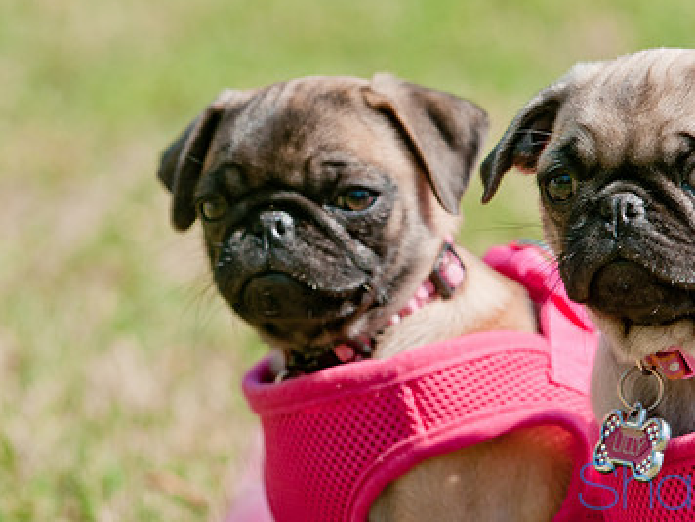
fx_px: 7766
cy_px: 210
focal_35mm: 387
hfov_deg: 5.1
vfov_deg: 3.8
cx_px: 324
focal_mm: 165
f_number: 5
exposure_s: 1/1000
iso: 200
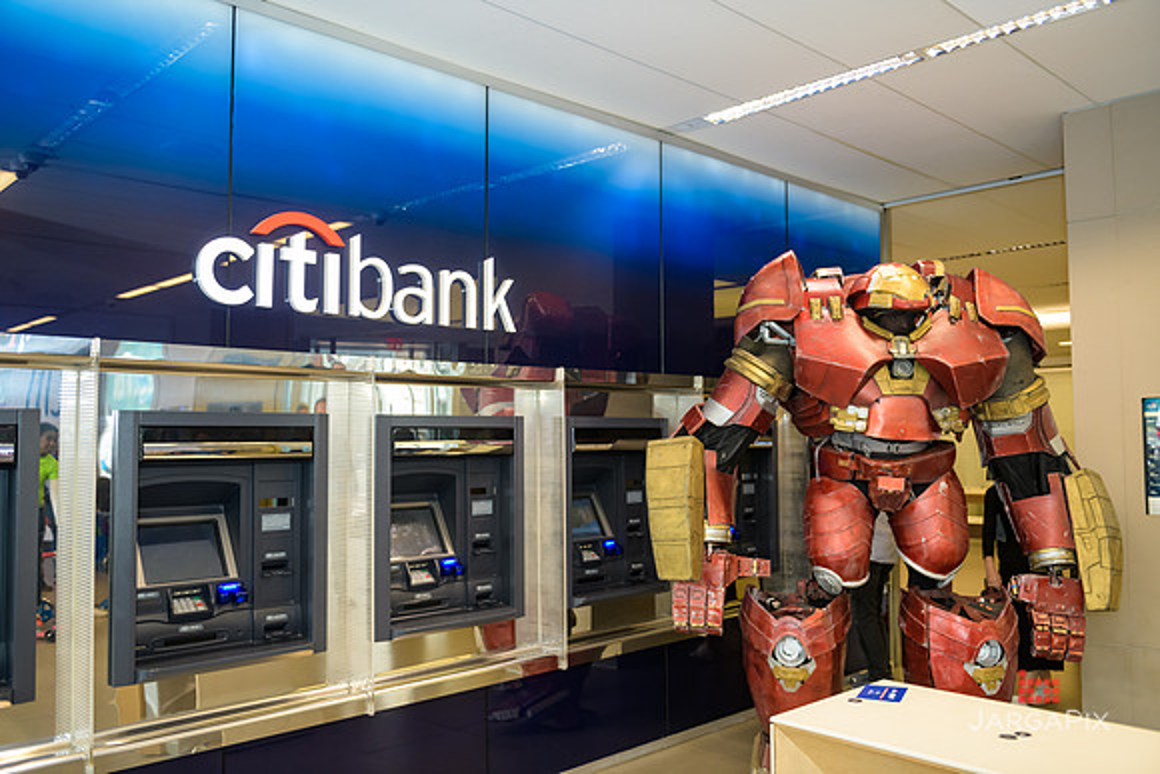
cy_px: 387
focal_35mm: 31
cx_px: 580
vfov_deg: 42.3
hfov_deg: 60.3
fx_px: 999
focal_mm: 31
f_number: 3.2
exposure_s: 1/125
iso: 800
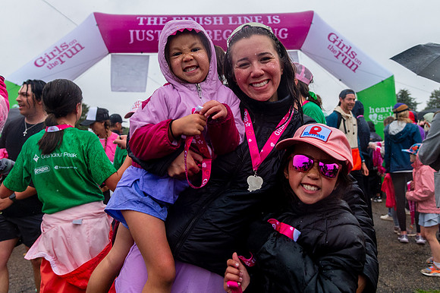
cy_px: 93
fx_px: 400
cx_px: 230
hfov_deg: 57.6
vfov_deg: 39.6
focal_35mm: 33
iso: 1600
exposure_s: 1/3200
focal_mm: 24
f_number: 4
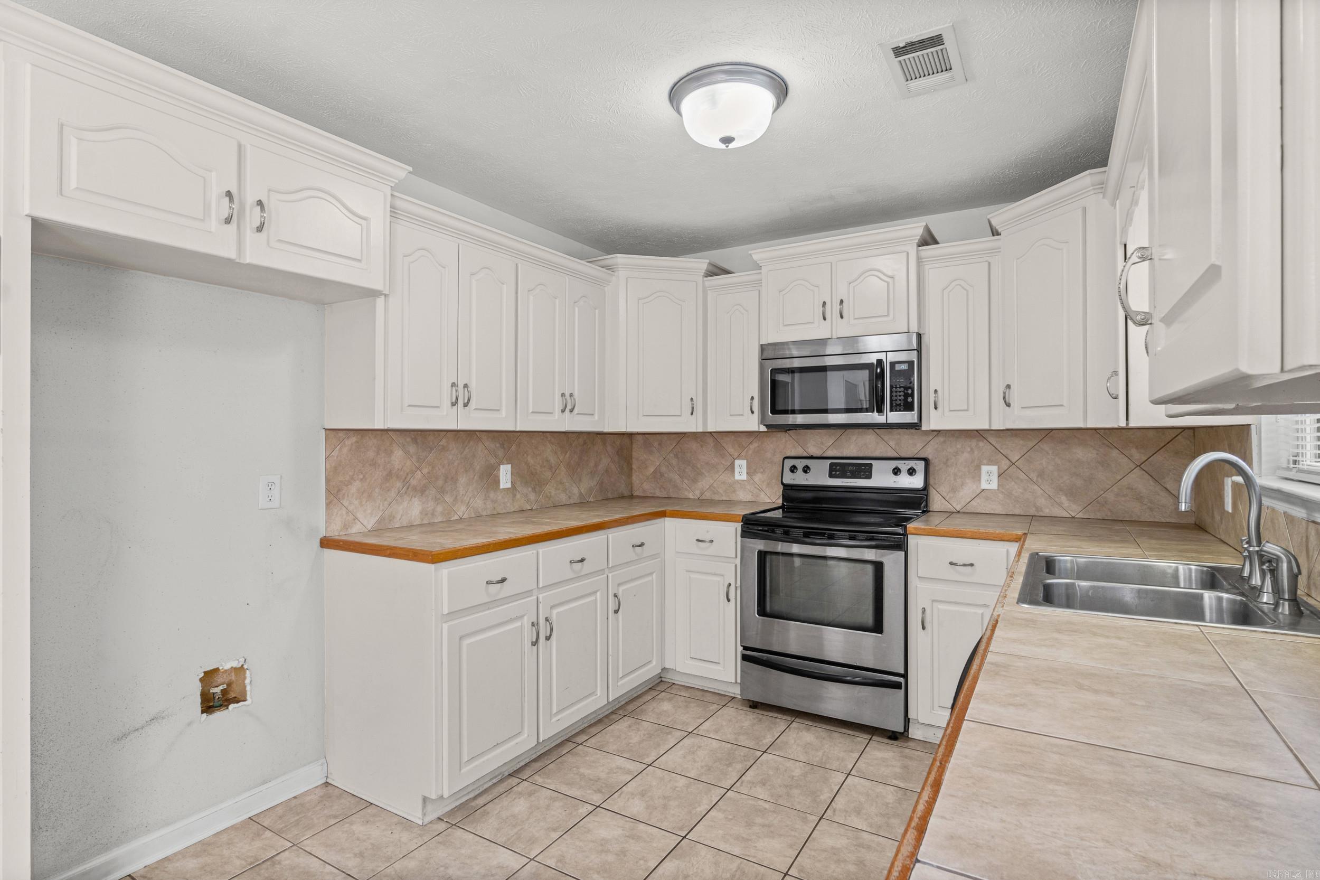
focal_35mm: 18
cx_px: 660
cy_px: 440
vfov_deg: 67.4
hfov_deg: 90.0
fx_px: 660
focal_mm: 12
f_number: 9
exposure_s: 1/2.5
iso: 250
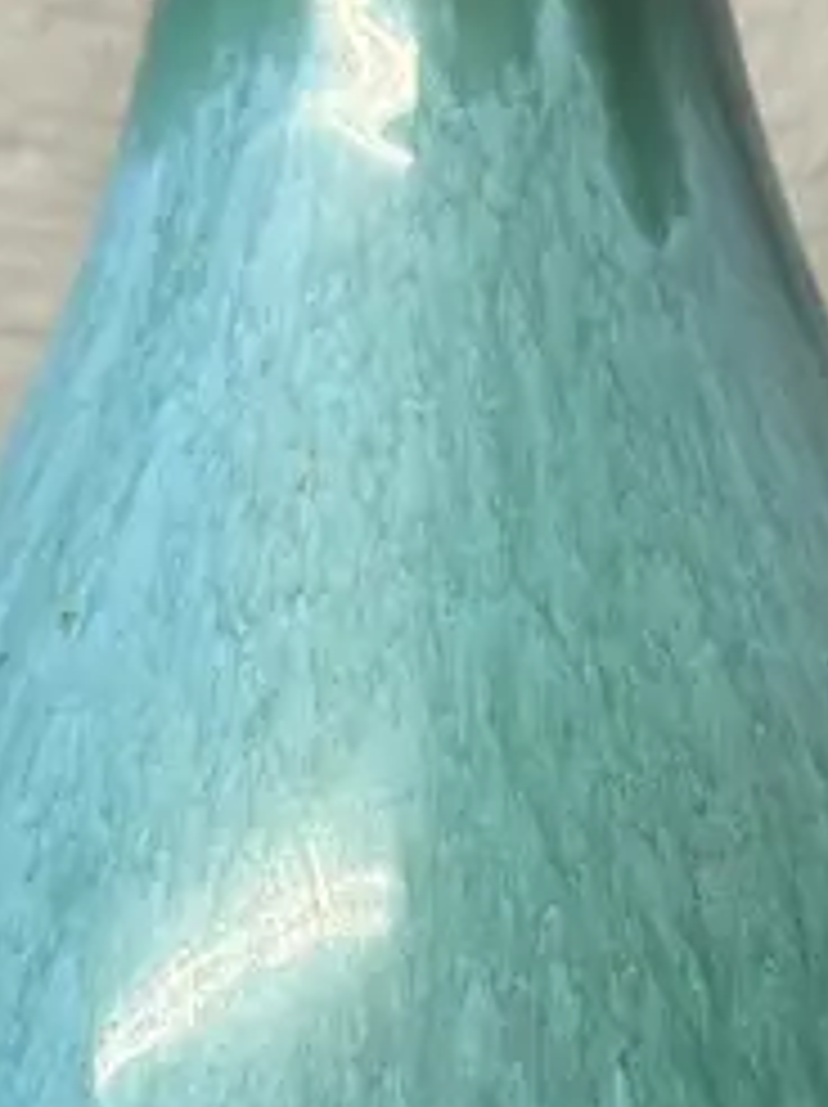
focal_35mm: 100
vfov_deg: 19.4
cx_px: 639
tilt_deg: -6.4
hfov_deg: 14.7
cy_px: 918
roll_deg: +0.5
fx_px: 3195
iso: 125
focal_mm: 6.86
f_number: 1.78
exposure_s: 1/50
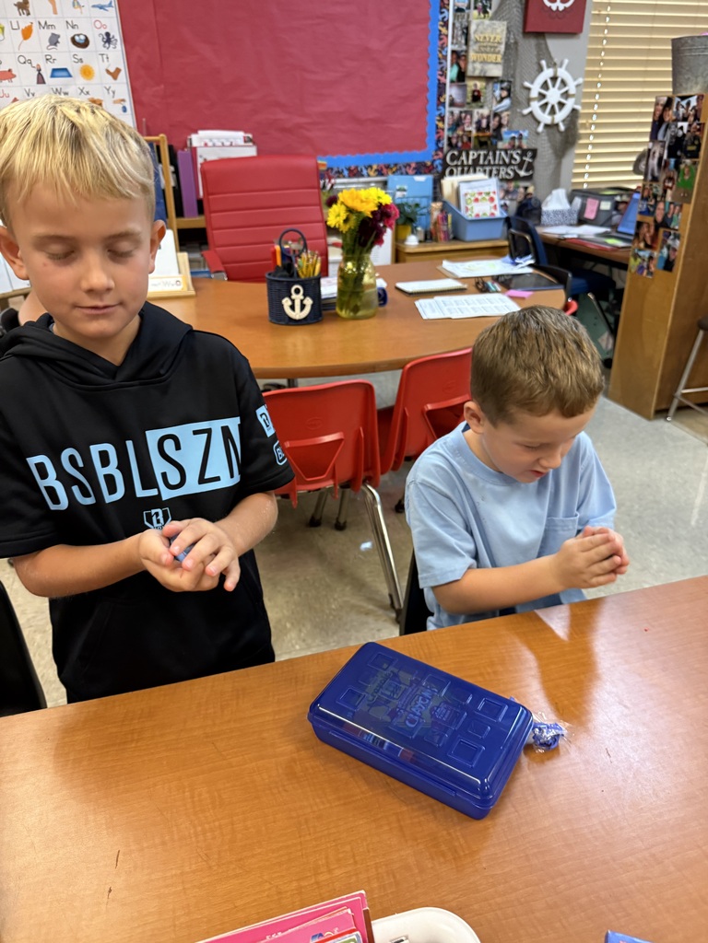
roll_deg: +1.9
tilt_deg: -27.7
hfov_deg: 56.8
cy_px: 472
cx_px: 354
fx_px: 654
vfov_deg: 71.6
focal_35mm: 24
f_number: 1.78
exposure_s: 1/60
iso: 400
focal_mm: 6.76
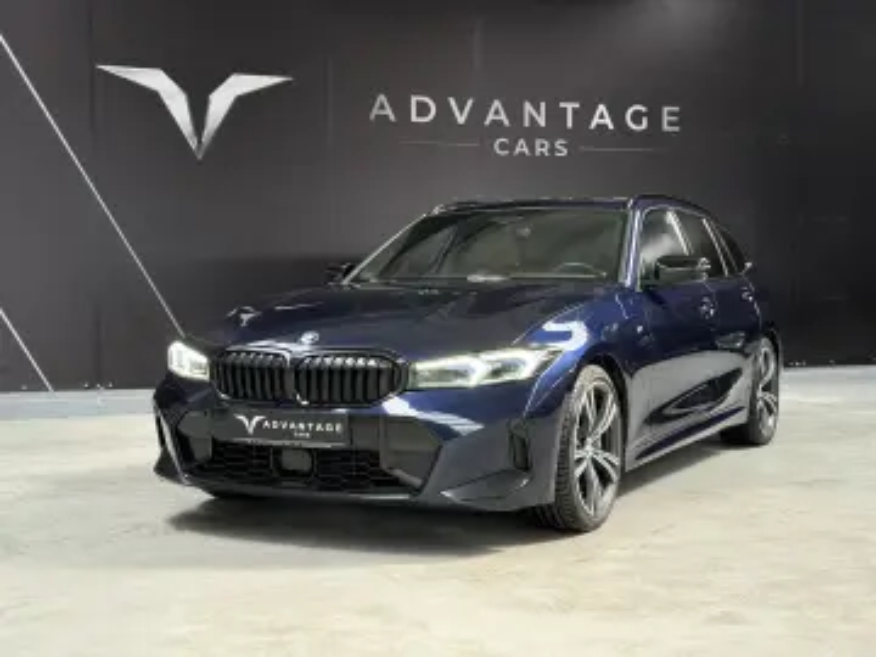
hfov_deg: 39.7
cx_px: 438
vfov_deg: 30.3
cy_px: 328
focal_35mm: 48
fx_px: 1215
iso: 200
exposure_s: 1/487
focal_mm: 6.76
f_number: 1.78
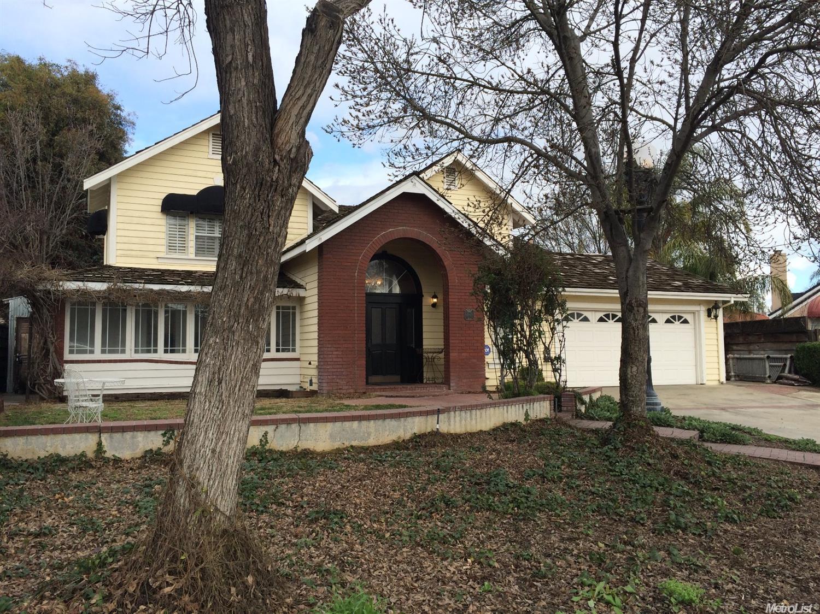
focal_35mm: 29
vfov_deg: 48.2
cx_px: 410
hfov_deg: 61.7
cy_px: 307
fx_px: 687
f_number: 2.2
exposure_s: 1/933
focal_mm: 4.15
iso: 32
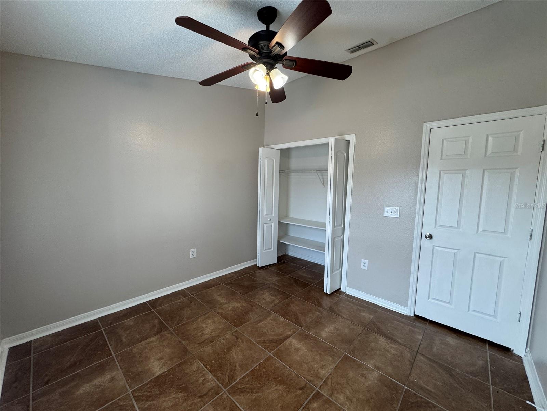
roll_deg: -1.7
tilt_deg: -5.8
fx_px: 221
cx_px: 274
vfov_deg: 85.7
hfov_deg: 102.1
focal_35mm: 14
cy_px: 206
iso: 160
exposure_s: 1/120
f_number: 2.2
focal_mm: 2.22
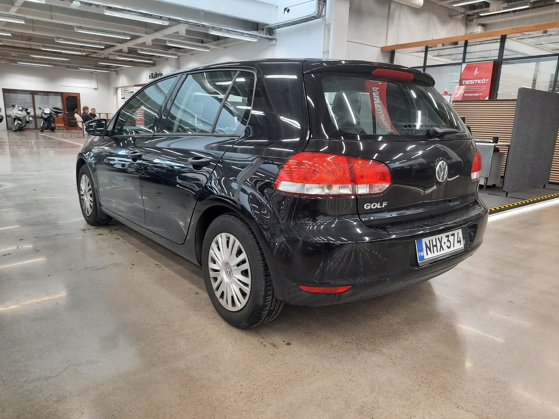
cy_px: 210
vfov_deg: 54.9
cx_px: 280
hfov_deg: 69.4
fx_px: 404
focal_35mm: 25
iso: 250
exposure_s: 1/50
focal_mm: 4.6
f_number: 2
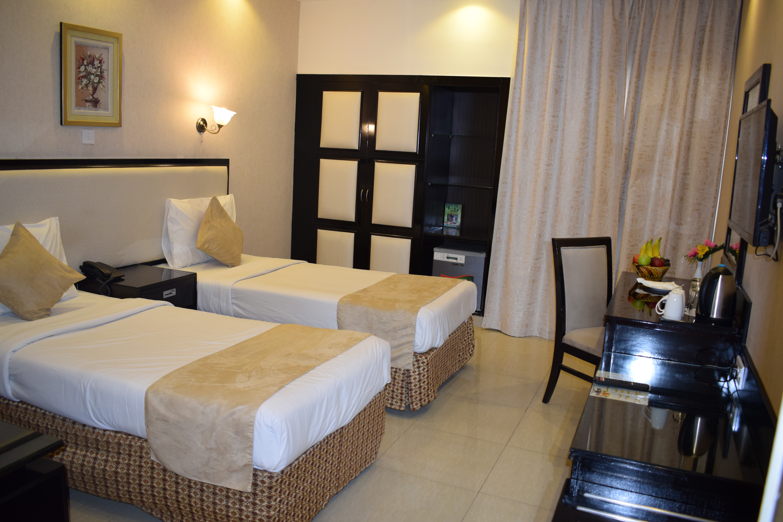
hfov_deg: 61.9
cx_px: 392
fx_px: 652
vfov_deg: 43.6
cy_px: 261
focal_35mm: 30
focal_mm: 20
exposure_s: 1/80
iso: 800
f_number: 4.5
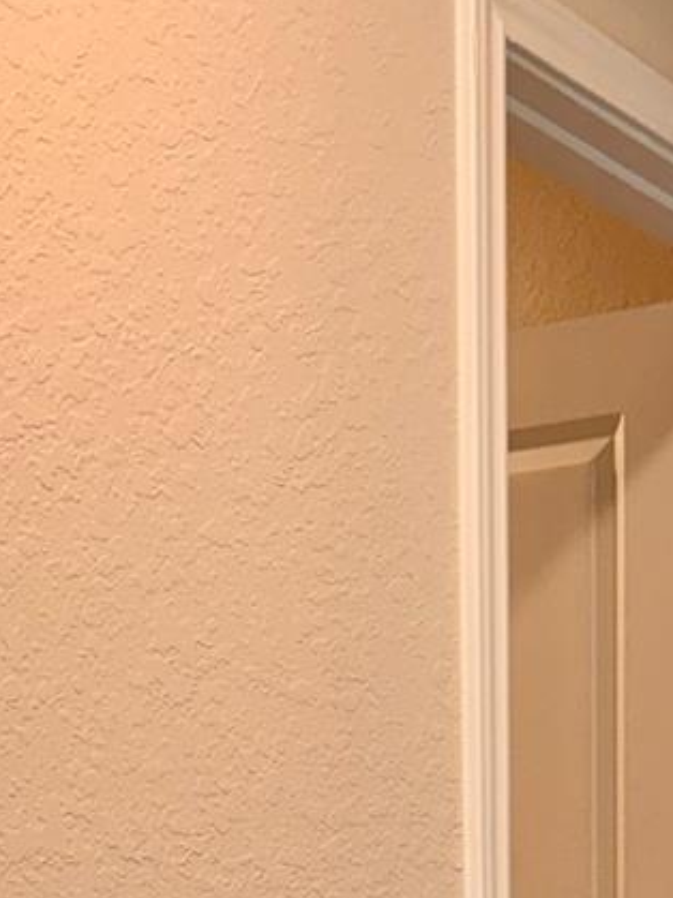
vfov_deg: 19.1
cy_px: 1395
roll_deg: -0.2
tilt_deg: -9.9
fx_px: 2282
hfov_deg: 16.5
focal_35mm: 88
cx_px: 609
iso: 160
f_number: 1.78
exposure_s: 1/120
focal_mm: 6.76
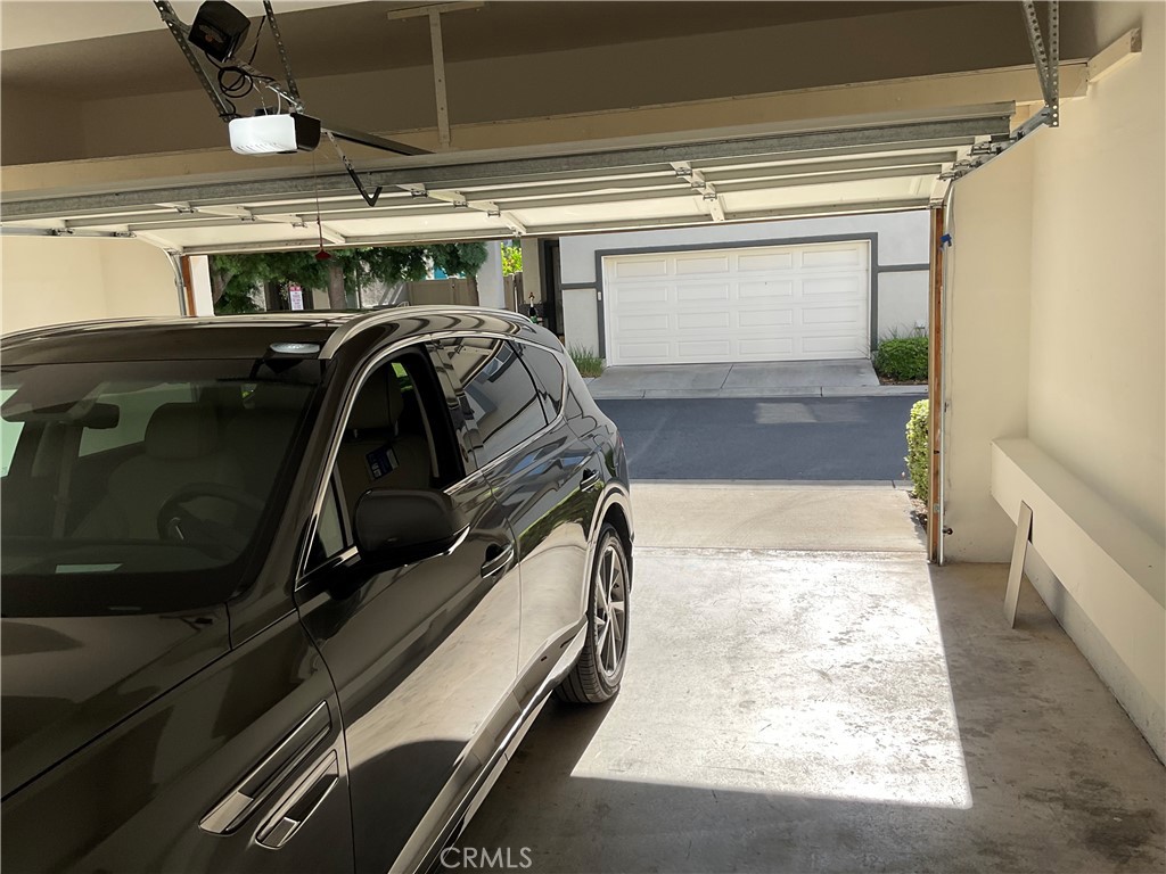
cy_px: 437
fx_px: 977
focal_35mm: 29
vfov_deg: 48.2
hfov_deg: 61.7
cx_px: 583
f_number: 1.8
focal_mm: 3
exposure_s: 1/593
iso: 16
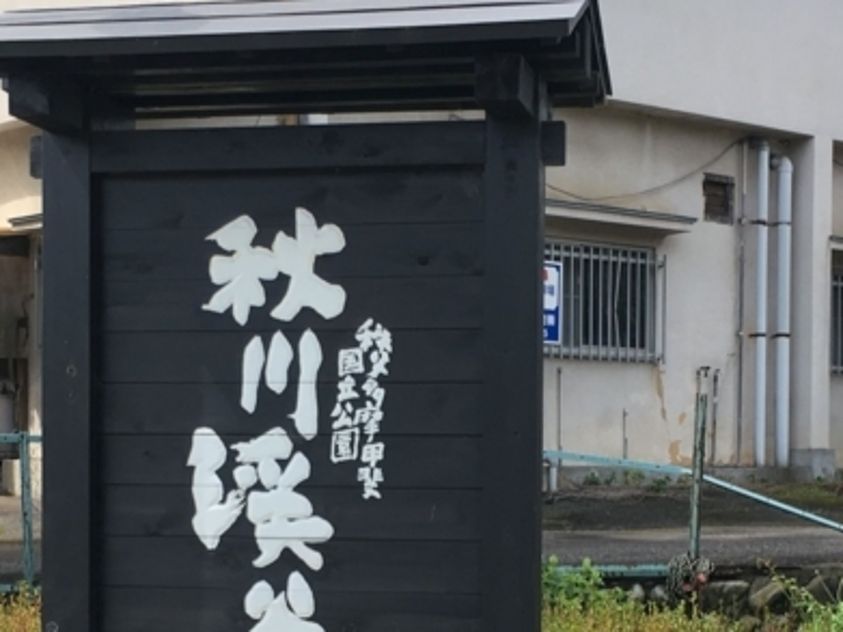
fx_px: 1850
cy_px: 507
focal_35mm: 76
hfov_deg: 25.6
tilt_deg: -2.5
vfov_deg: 19.2
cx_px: 369
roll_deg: -1.2
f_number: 2.2
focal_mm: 4.15
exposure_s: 1/574
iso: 25
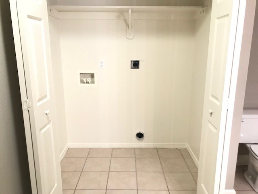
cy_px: 97
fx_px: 209
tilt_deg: -13.4
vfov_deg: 49.7
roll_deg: -0.2
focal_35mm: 28
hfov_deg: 63.4
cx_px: 129
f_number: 1.8
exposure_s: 1/15
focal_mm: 3.99
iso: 40
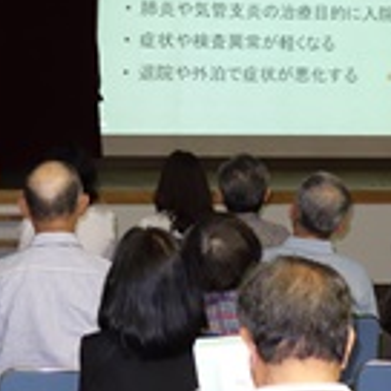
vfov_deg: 11.9
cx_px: 138
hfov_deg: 12.0
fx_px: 1866
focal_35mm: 146
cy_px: 111
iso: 800
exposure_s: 1/30
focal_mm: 19.31
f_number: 3.5
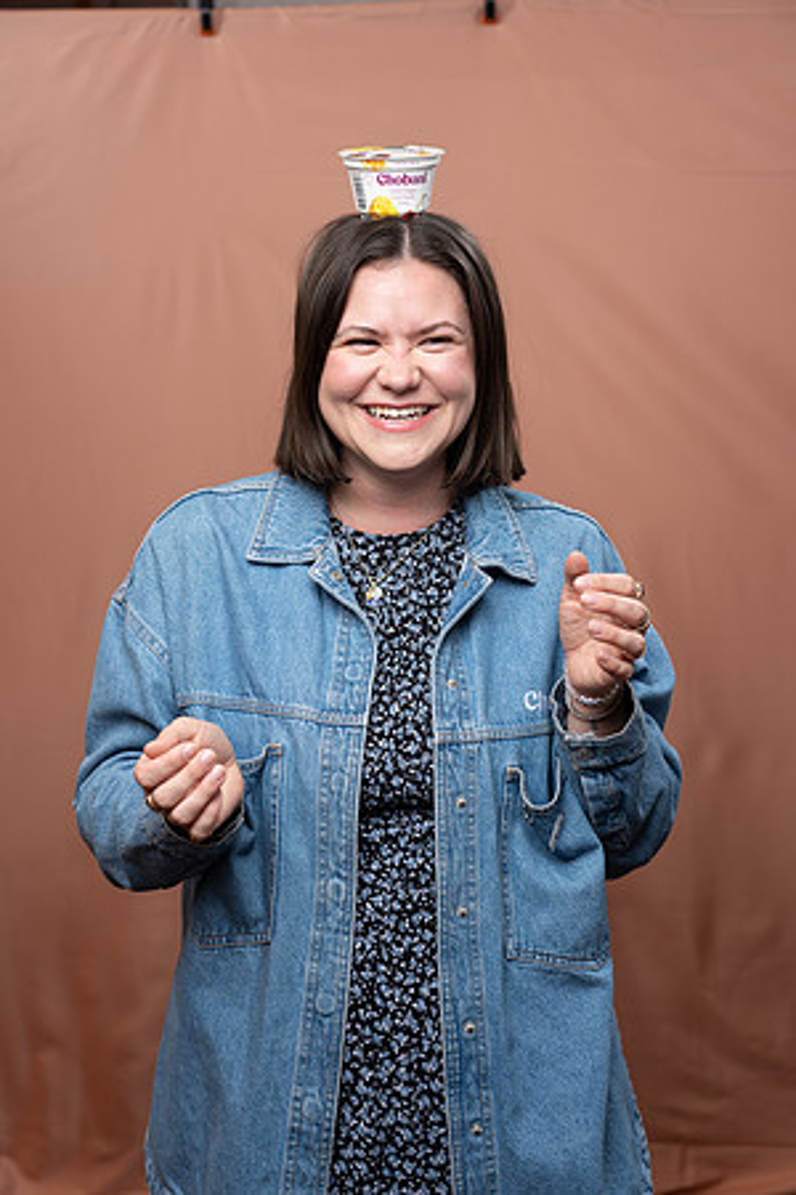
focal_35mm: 53
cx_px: 398
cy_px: 598
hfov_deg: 25.5
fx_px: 1758
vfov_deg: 37.5
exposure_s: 1/160
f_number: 4
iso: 320
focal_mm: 53
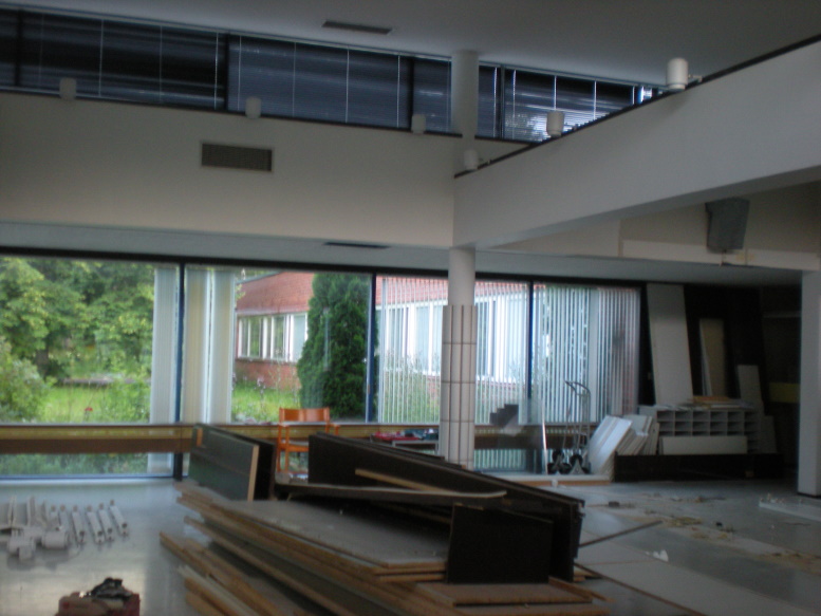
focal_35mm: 44
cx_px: 410
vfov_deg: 32.9
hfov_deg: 42.9
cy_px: 308
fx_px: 1044
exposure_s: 1/11.3
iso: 200
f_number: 3.5
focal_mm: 7.4
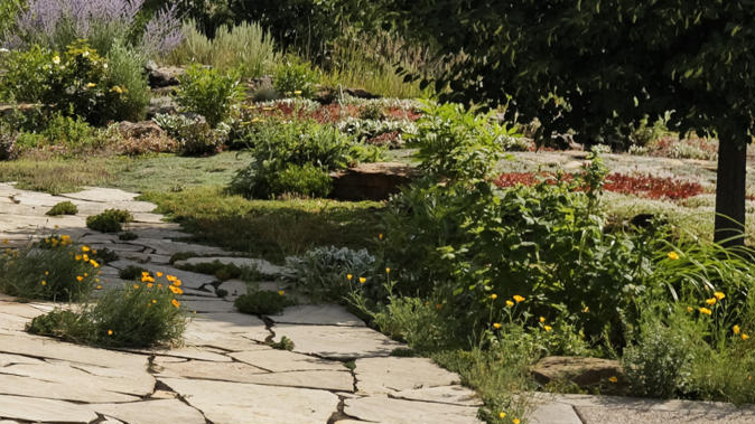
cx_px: -301
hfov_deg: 14.5
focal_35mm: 140
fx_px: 2803
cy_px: -62
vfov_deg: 8.6
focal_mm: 30
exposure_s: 1/800
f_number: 7.1
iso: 125
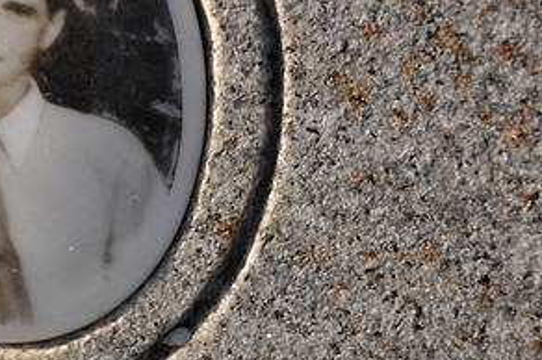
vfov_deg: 2.8
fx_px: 7384
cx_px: 41
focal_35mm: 491
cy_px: 75
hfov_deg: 4.2
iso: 500
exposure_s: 1/1000
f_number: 6
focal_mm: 165
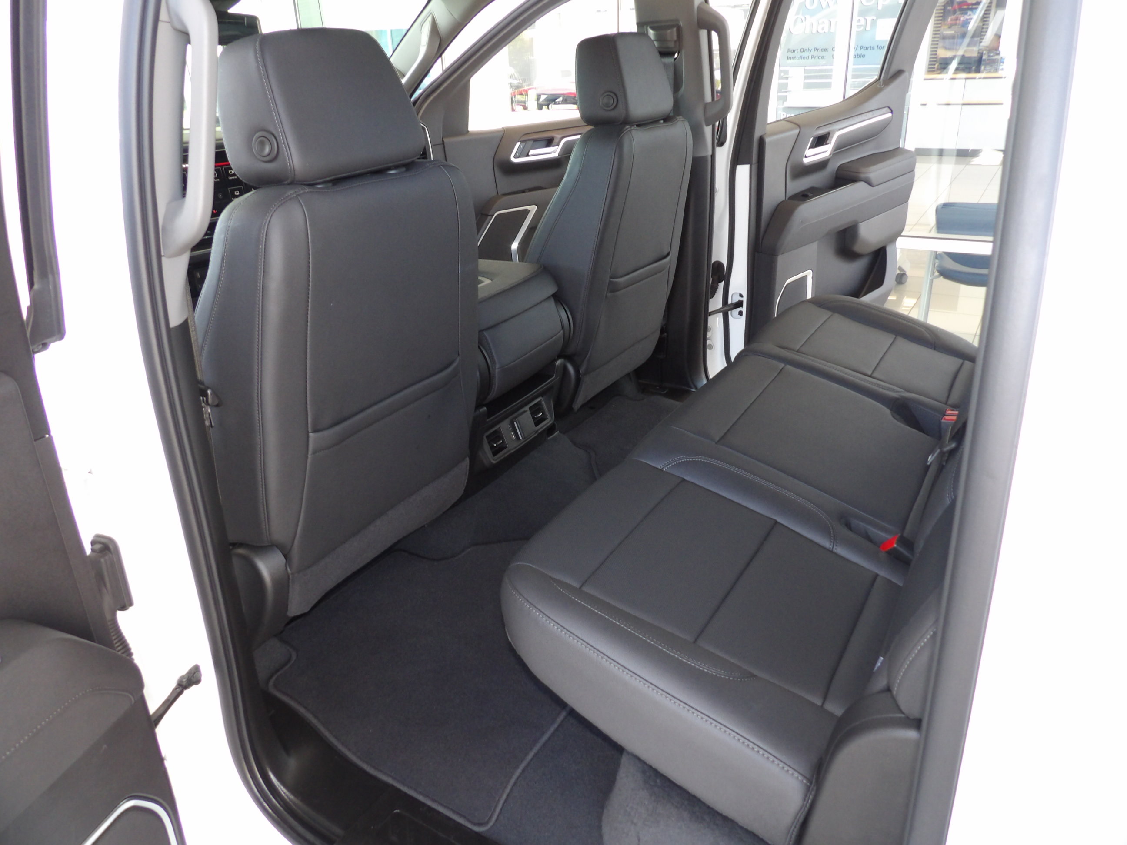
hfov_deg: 71.6
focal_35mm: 24
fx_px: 781
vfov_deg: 56.8
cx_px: 564
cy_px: 422
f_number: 3.2
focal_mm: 4.3
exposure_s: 1/33
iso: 200
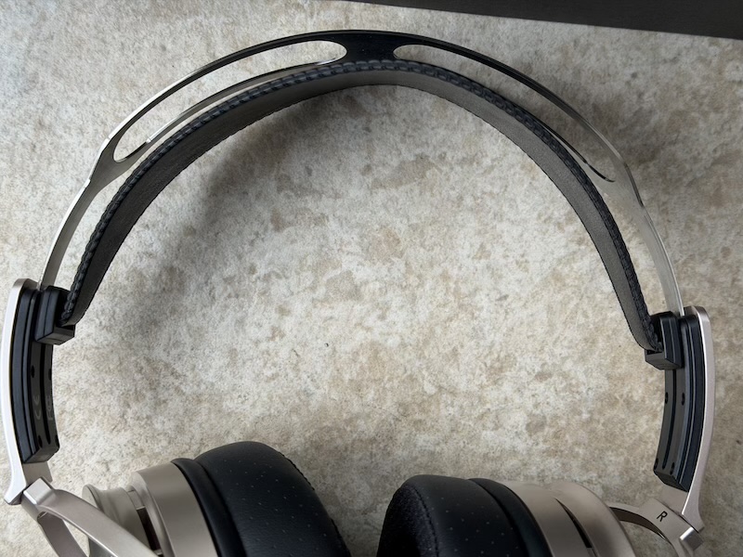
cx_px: 372
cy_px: 278
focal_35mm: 48
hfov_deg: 39.7
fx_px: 1030
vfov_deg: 30.3
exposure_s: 1/394
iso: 64
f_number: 1.78
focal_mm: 6.76
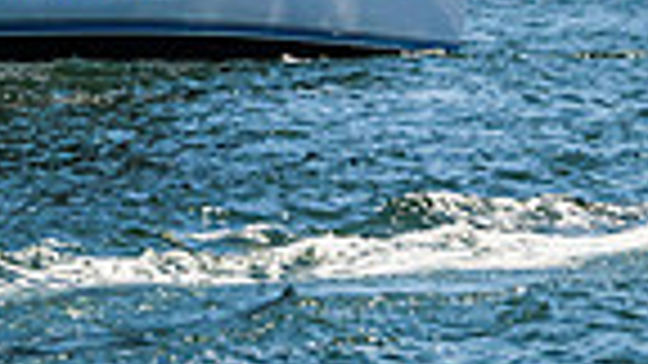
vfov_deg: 3.2
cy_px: -447
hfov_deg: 5.7
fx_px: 6443
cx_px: 849
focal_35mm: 375
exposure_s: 1/2500
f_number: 8
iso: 500
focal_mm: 84
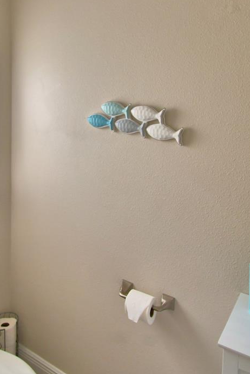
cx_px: 93
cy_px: 145
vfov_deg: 68.5
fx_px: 271
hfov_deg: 49.1
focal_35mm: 26
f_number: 4.5
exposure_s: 1/320
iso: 200
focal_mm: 10
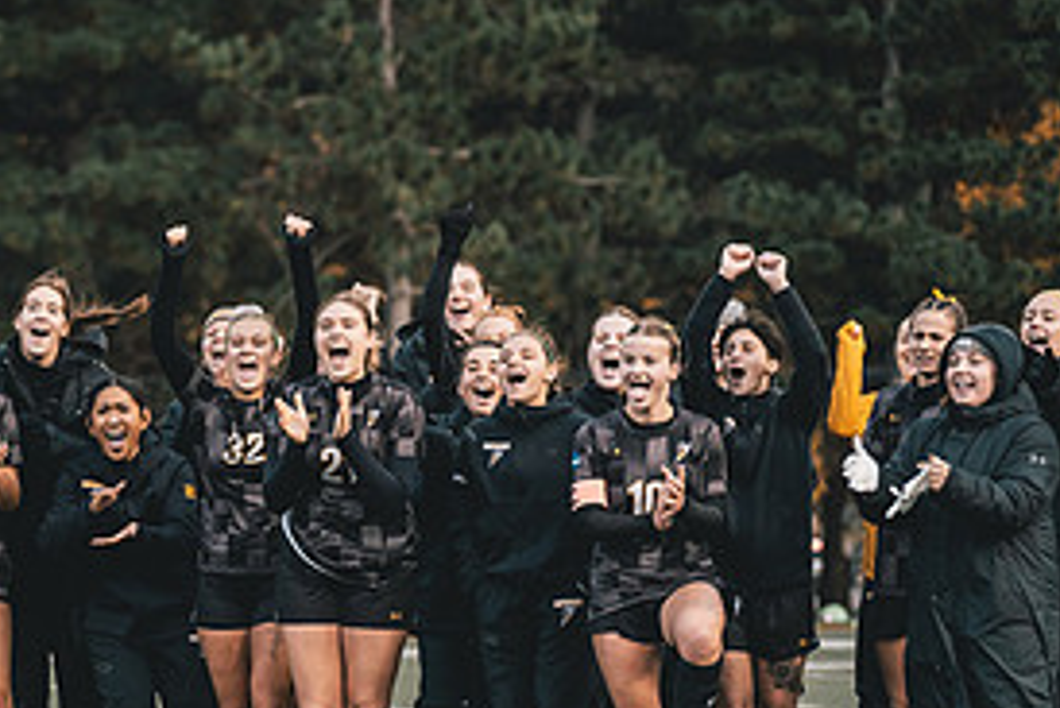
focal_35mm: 234
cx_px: 97
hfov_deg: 8.8
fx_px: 6893
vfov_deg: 5.9
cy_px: 547
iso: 800
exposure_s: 1/1600
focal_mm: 110
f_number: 2.8
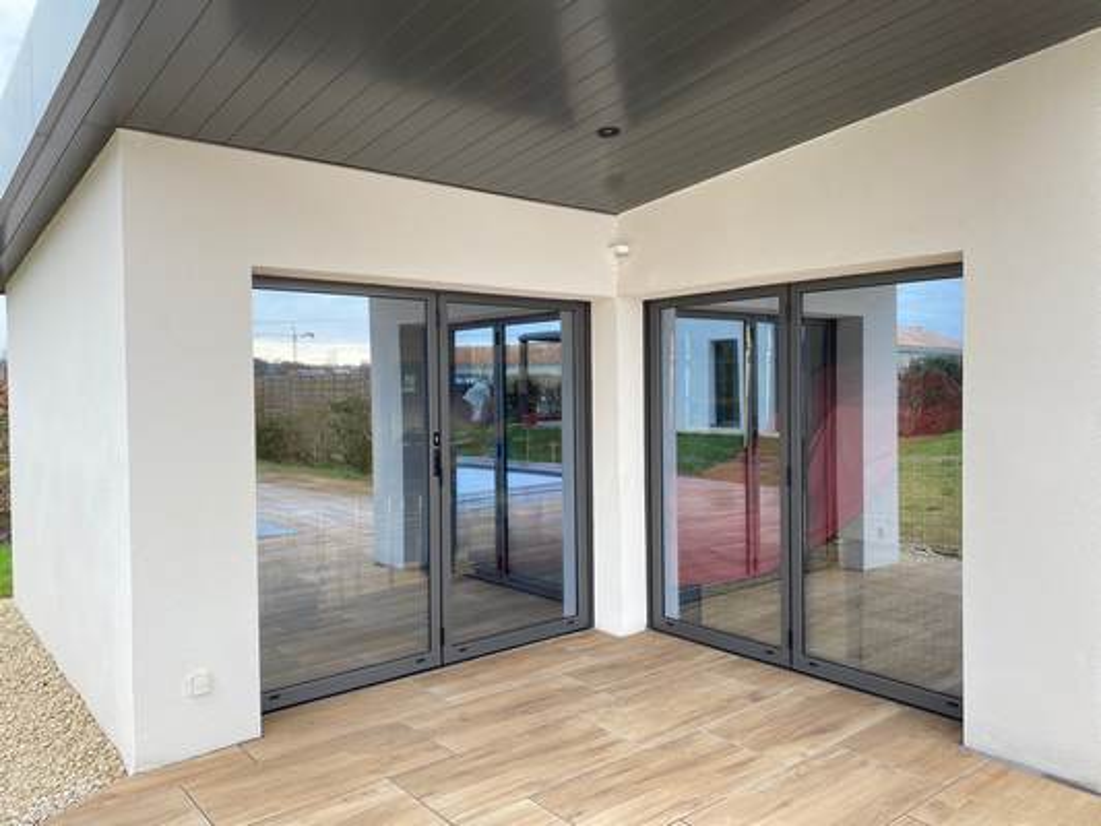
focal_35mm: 26
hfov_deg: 67.3
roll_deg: +0.8
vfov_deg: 53.1
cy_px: 413
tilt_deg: -0.4
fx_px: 827
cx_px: 550
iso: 32
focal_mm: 4.25
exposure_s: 1/122
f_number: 1.8
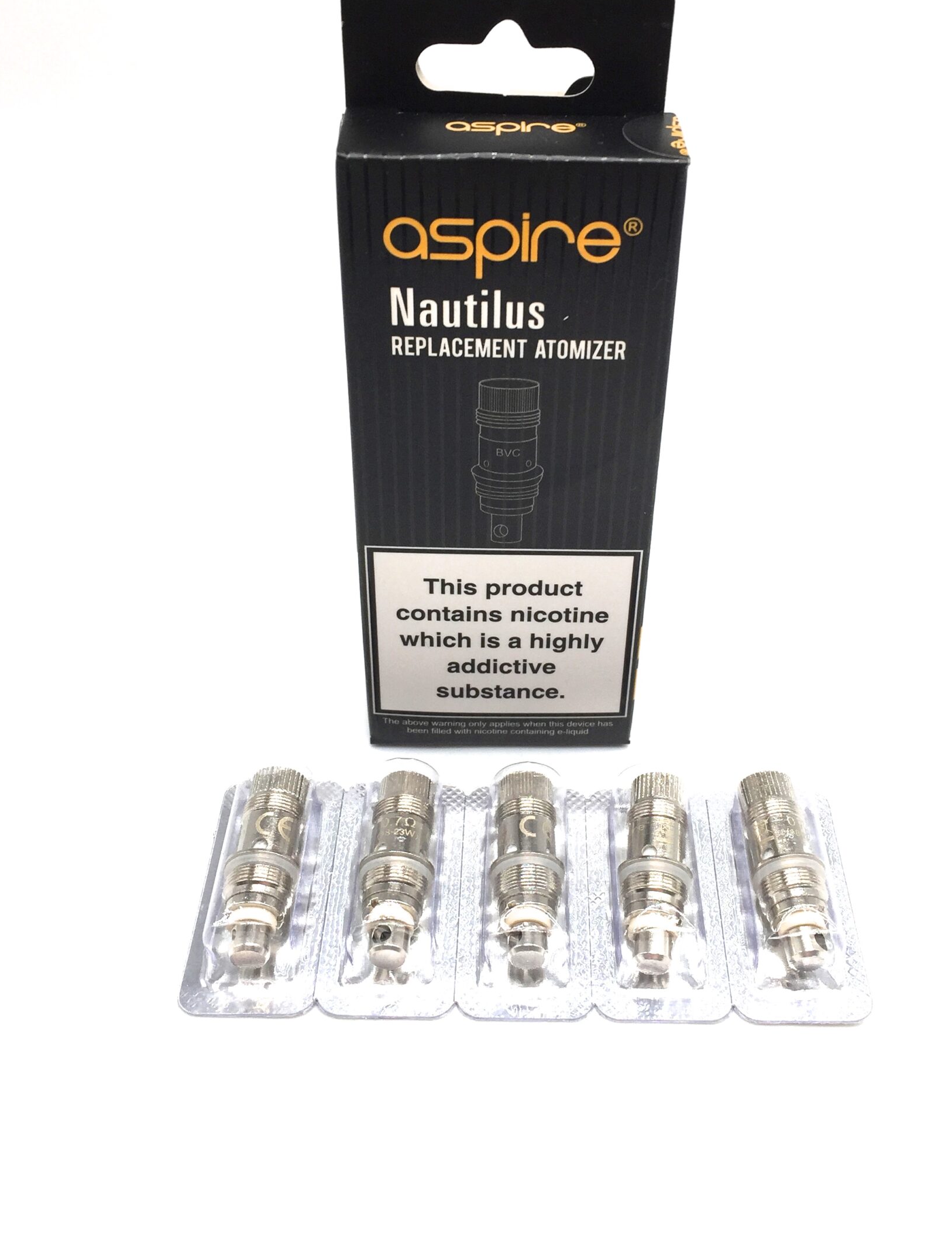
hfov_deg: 40.6
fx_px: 1255
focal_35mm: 35
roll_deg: -1.4
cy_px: 557
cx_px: 528
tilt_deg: -40.9
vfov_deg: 52.5
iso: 32
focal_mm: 4.15
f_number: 2.2
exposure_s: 1/395
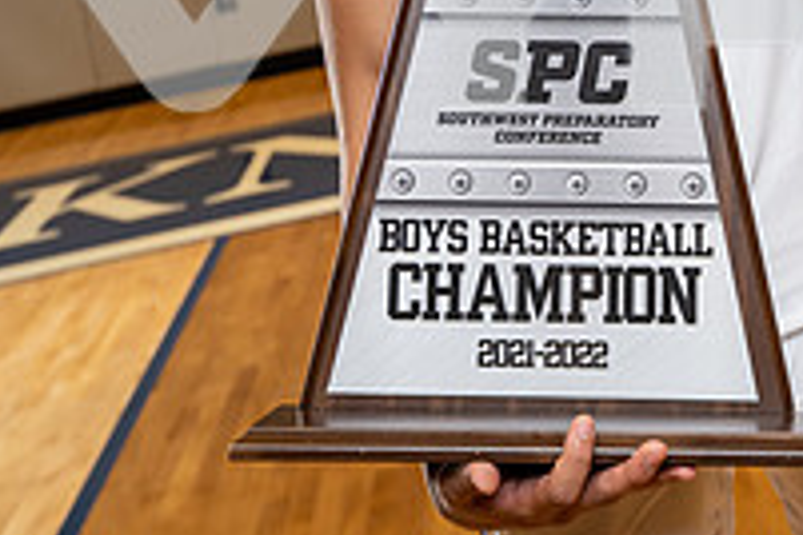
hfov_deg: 26.3
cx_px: 591
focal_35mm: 76
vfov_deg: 16.2
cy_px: -291
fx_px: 1695
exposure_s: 1/125
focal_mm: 34
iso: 400
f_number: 4
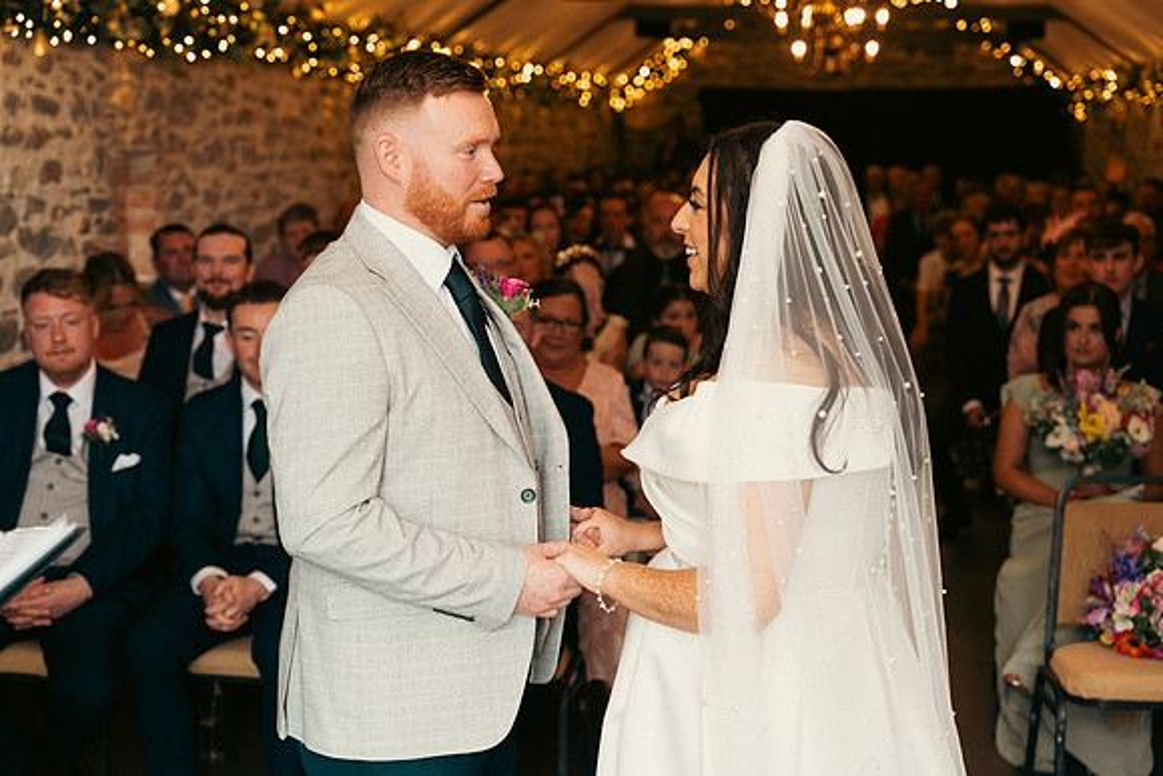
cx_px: 582
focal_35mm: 59
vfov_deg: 23.0
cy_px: 388
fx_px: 1906
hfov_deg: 33.9
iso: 800
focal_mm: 59
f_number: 3.5
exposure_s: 1/160
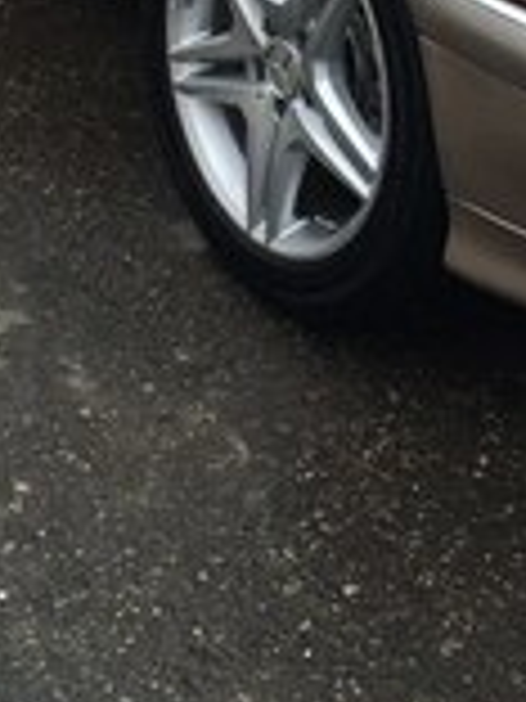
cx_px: 162
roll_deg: -3.4
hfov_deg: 16.0
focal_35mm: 92
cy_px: -63
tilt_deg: -22.8
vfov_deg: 20.4
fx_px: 1864
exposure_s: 1/432
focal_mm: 4.15
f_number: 2.2
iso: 32
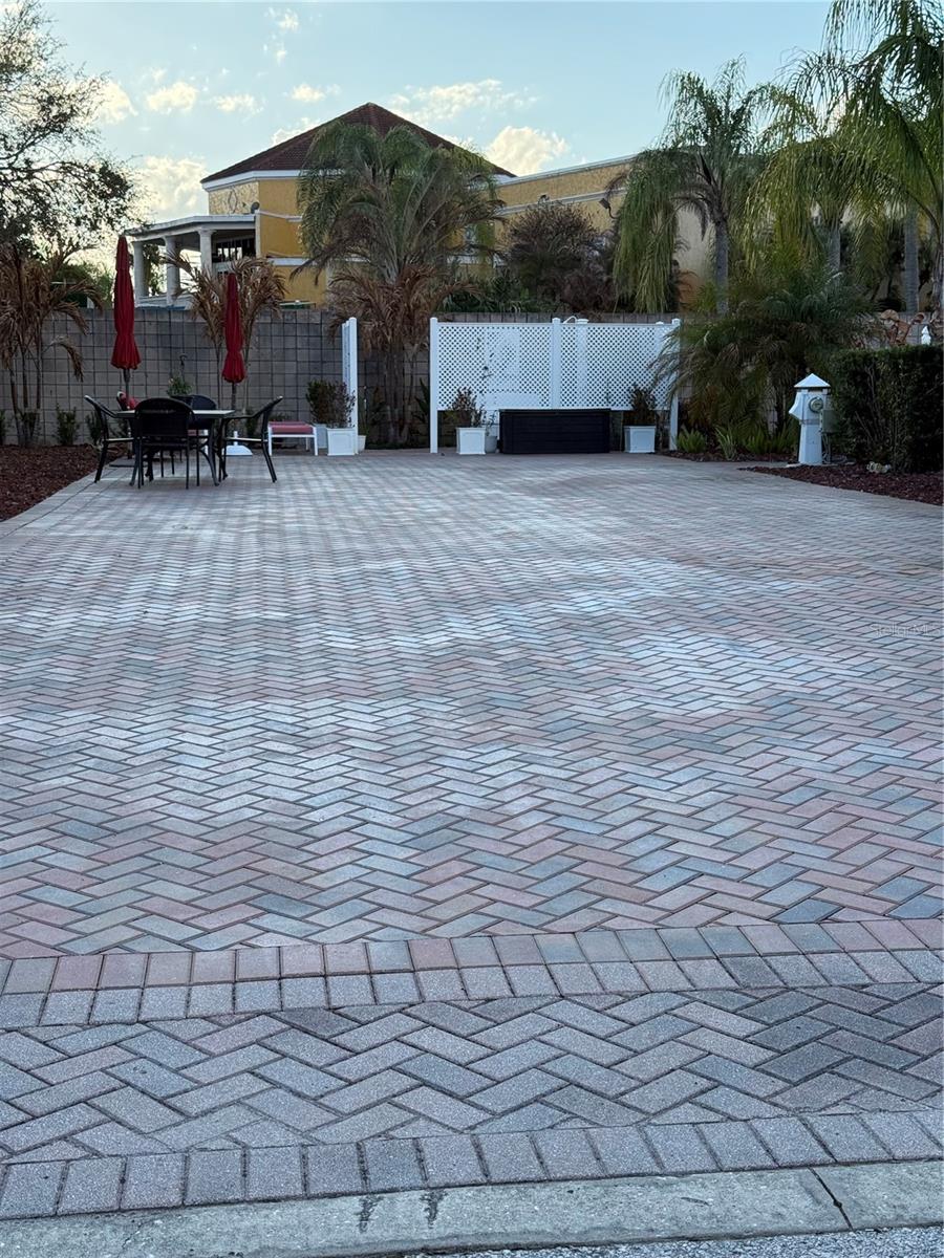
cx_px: 472
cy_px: 629
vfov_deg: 39.7
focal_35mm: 48
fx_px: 1745
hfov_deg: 30.3
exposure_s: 1/1575
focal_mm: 6.76
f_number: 1.78
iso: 100
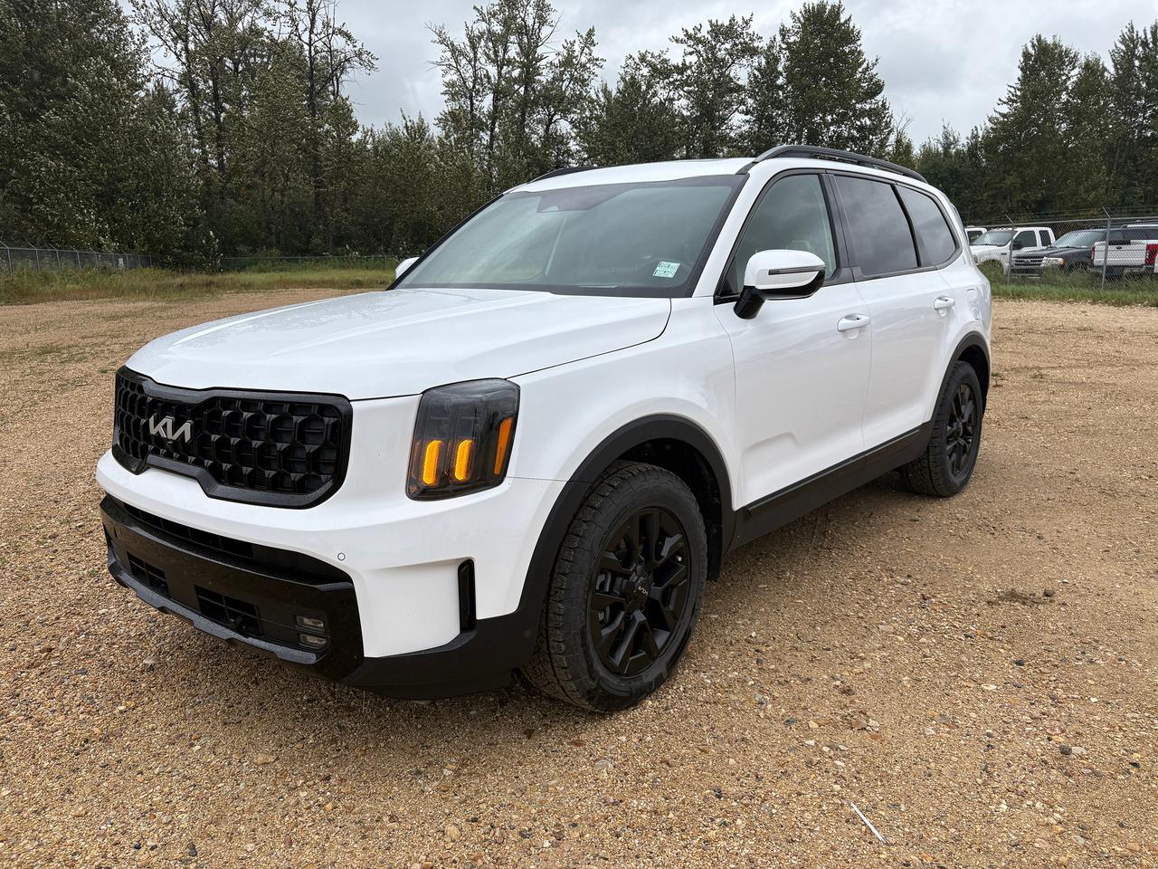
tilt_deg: -11.5
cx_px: 579
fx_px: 870
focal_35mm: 26
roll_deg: +1.0
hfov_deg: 67.3
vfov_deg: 53.1
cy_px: 434
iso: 50
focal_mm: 5.96
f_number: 1.6
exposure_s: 1/1175
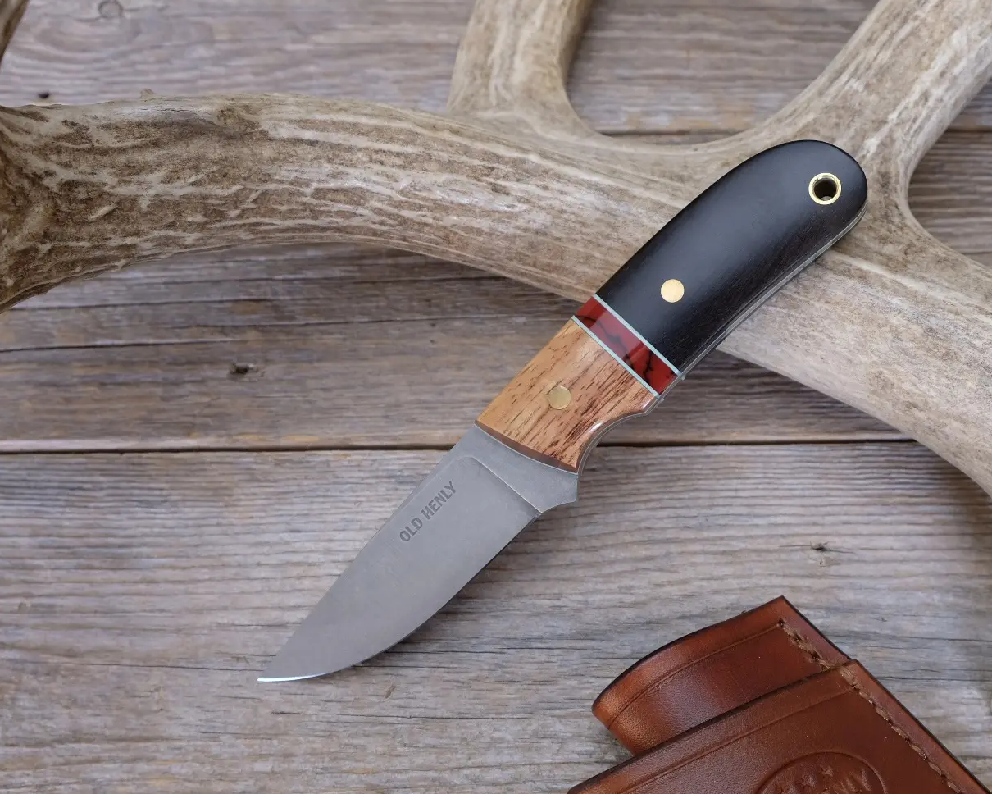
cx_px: 566
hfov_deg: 47.8
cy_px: 396
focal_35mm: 38
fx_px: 1116
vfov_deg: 39.2
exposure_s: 1/45
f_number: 6.4
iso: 800
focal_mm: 22.3
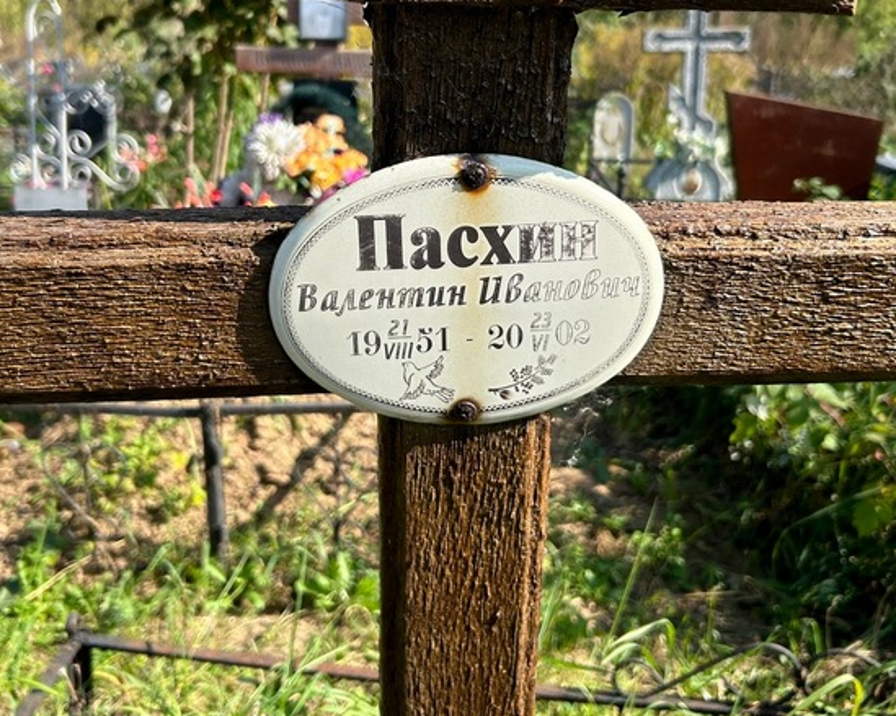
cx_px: 415
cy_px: 254
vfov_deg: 39.8
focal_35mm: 37
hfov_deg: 49.0
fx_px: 981
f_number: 1.5
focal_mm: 5.7
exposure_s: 1/1621
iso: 50
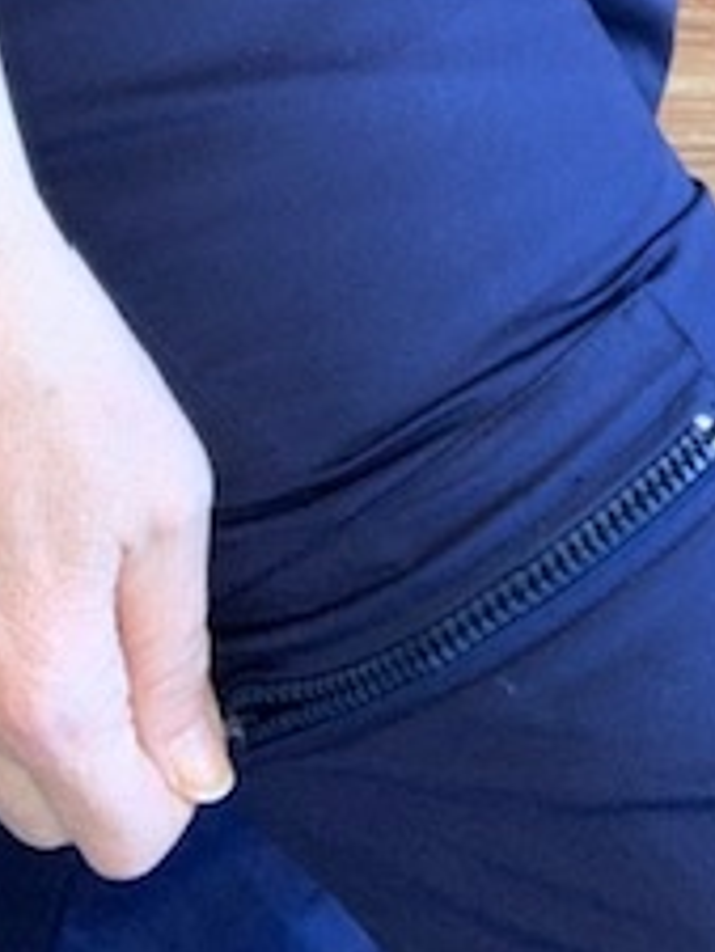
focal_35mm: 91
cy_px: -190
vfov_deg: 20.2
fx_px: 2504
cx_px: 609
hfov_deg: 16.1
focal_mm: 2.87
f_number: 2.2
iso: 320
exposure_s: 1/40
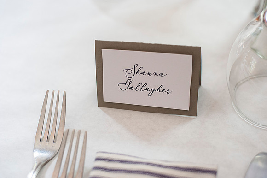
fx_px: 371
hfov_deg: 39.6
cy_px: 89
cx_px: 134
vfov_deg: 27.0
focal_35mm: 50
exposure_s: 1/400
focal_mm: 50
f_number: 2.8
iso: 1600
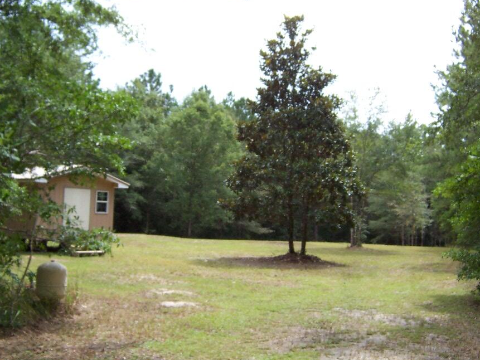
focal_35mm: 46
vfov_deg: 31.5
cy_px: 164
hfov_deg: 41.2
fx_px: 638
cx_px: 232
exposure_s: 1/350
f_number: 3.4
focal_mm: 5.5
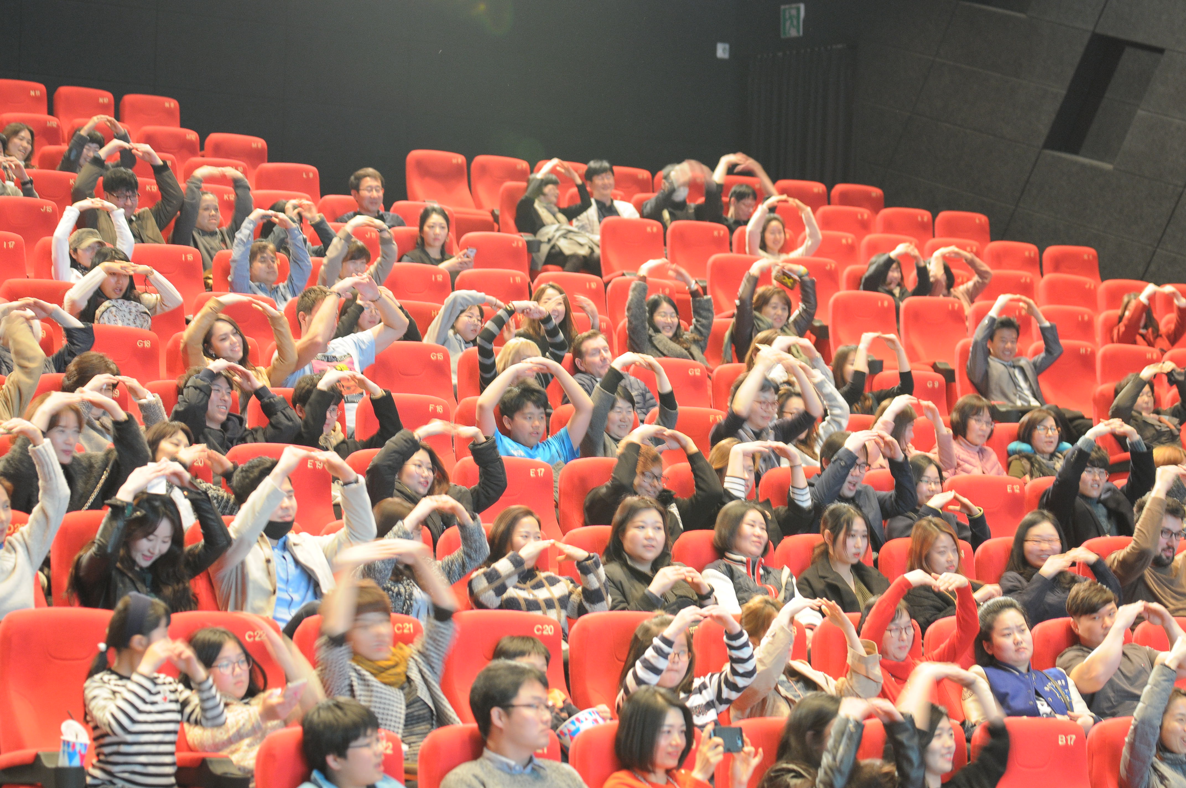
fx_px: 3455
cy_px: 394
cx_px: 593
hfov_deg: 19.5
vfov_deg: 13.0
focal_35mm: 105
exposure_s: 1/5
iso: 640
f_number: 2.8
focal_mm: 70
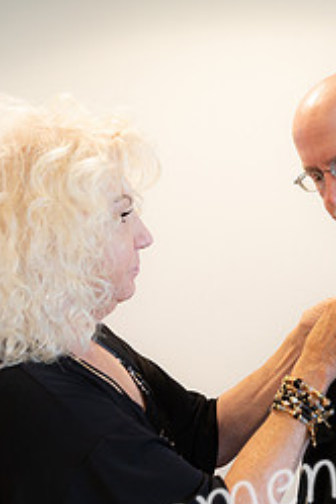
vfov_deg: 35.6
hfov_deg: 23.3
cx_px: 326
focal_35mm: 56
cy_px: 260
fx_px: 784
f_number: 3.2
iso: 500
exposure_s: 1/125
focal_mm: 24
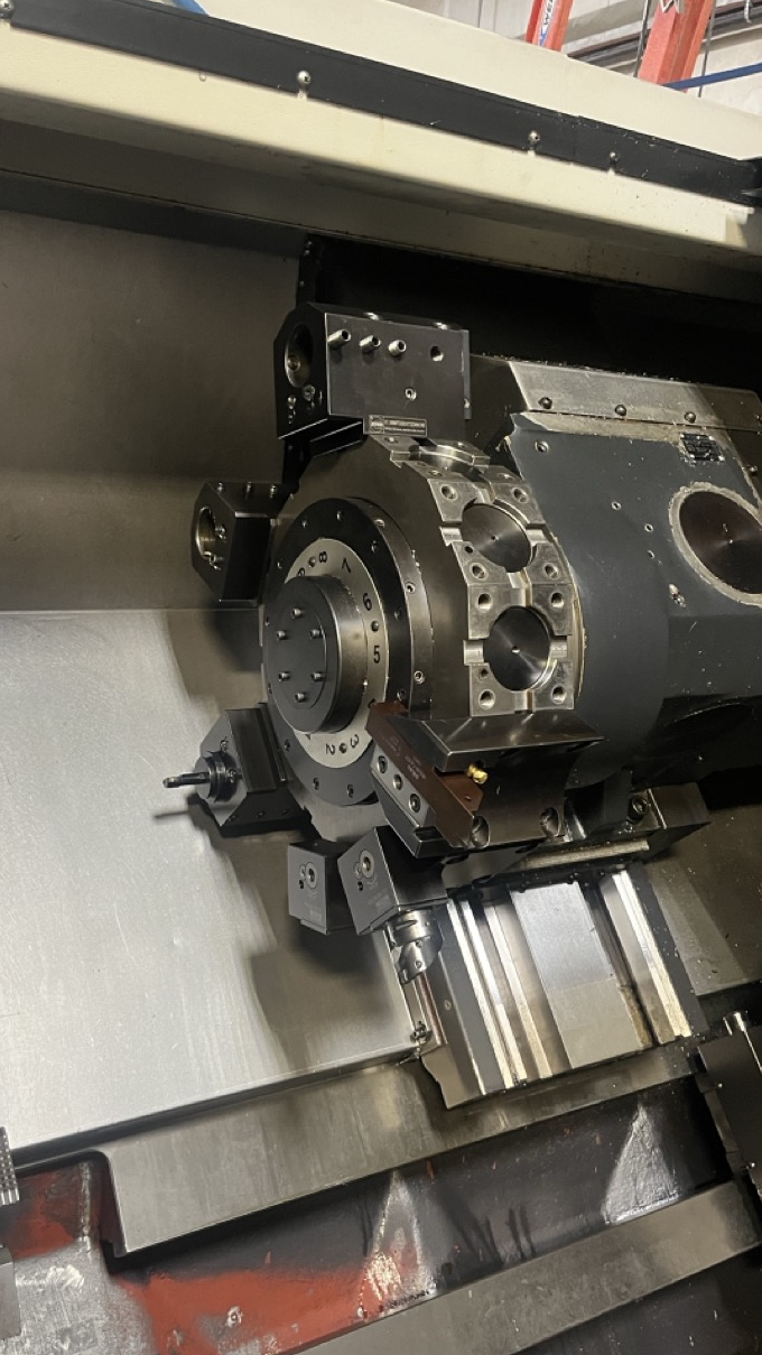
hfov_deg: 38.9
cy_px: 709
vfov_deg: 64.3
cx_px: 357
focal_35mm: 30
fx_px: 1078
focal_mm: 5.1
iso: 400
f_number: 1.6
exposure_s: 1/40
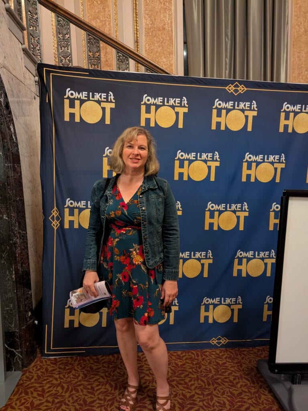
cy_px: 206
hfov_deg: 56.8
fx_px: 285
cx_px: 154
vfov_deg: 71.6
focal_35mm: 24
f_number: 1.85
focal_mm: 6.81
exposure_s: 1/40
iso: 977
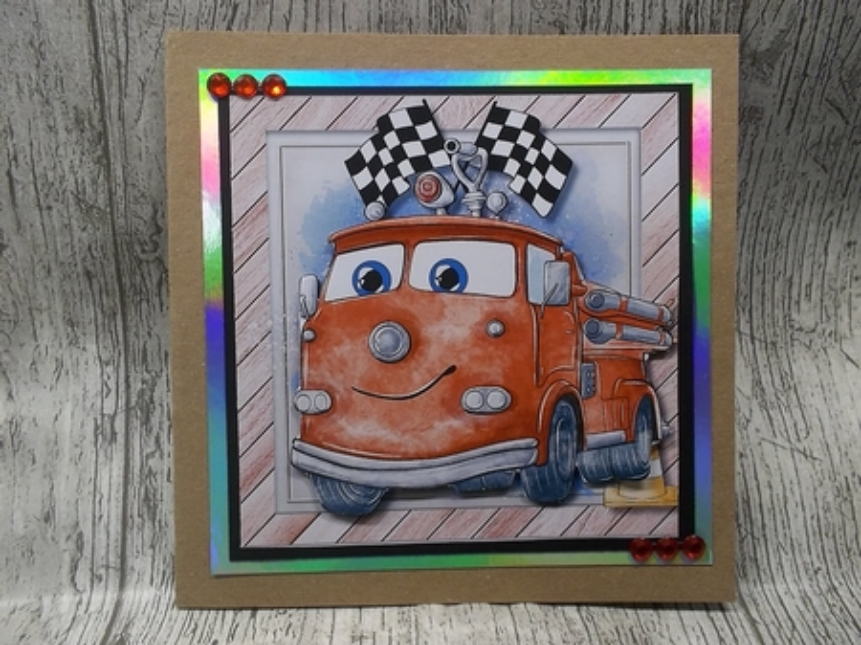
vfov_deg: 48.2
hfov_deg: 61.7
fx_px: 721
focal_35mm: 29
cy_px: 322
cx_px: 430
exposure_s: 1/30
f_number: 3.3
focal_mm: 4.1
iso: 103
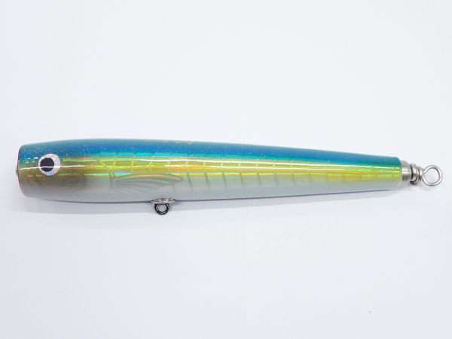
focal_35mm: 36
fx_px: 470
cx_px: 226
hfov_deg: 51.4
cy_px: 170
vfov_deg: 39.7
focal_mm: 6.37
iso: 160
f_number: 2.5
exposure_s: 1/80
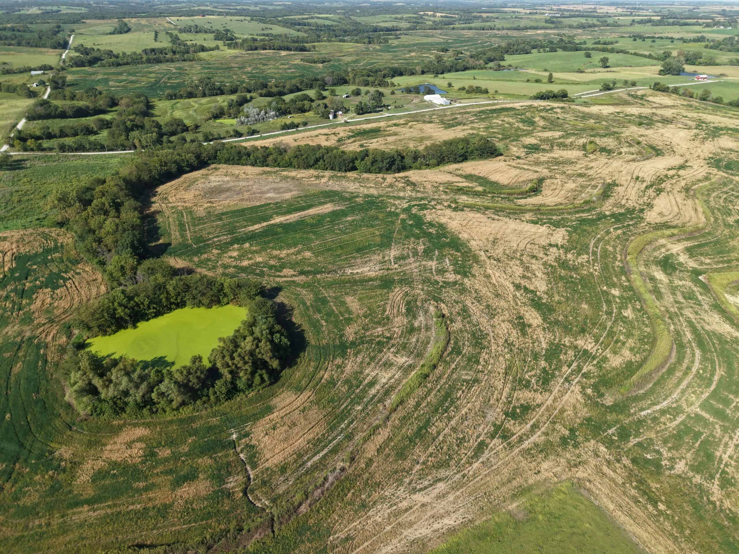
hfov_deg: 71.6
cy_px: 277
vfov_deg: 56.8
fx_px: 512
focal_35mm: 24
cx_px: 370
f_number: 1.8
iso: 100
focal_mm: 8.67
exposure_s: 1/250
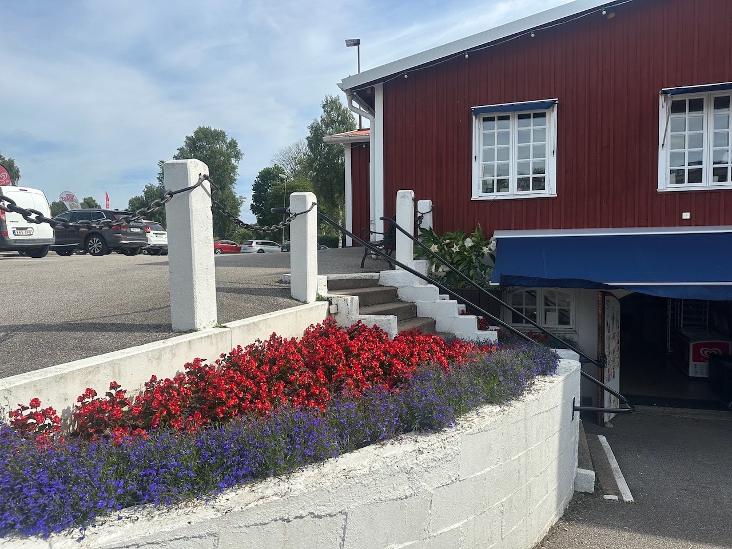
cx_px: 366
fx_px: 508
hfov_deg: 71.6
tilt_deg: -3.0
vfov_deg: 56.8
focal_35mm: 24
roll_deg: +0.9
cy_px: 274
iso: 80
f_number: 1.78
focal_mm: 6.86
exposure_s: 1/5000
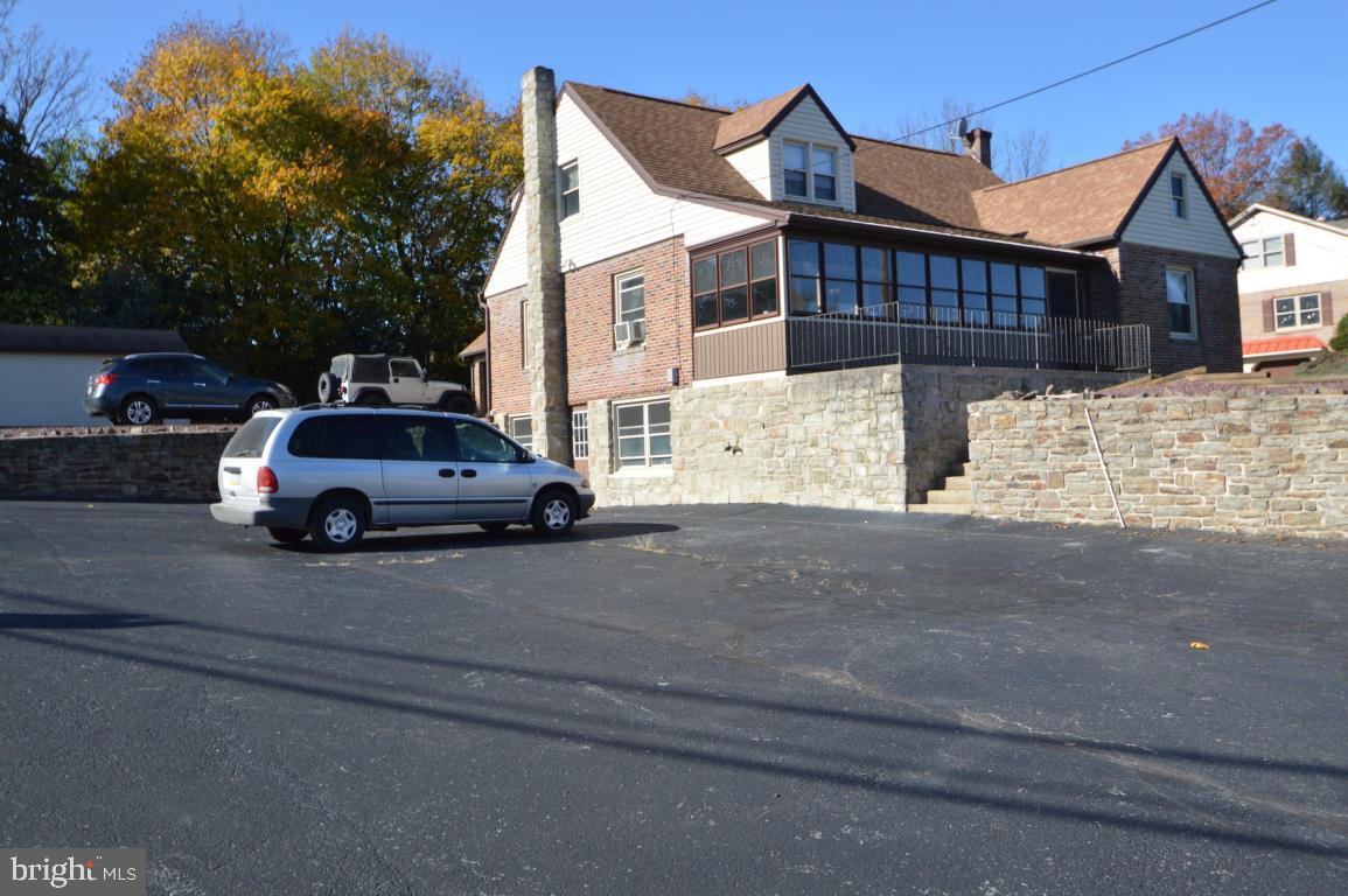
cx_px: 674
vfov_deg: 43.5
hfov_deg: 62.0
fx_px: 1122
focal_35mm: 30
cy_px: 448
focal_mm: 20
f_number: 8
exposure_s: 1/250
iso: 100
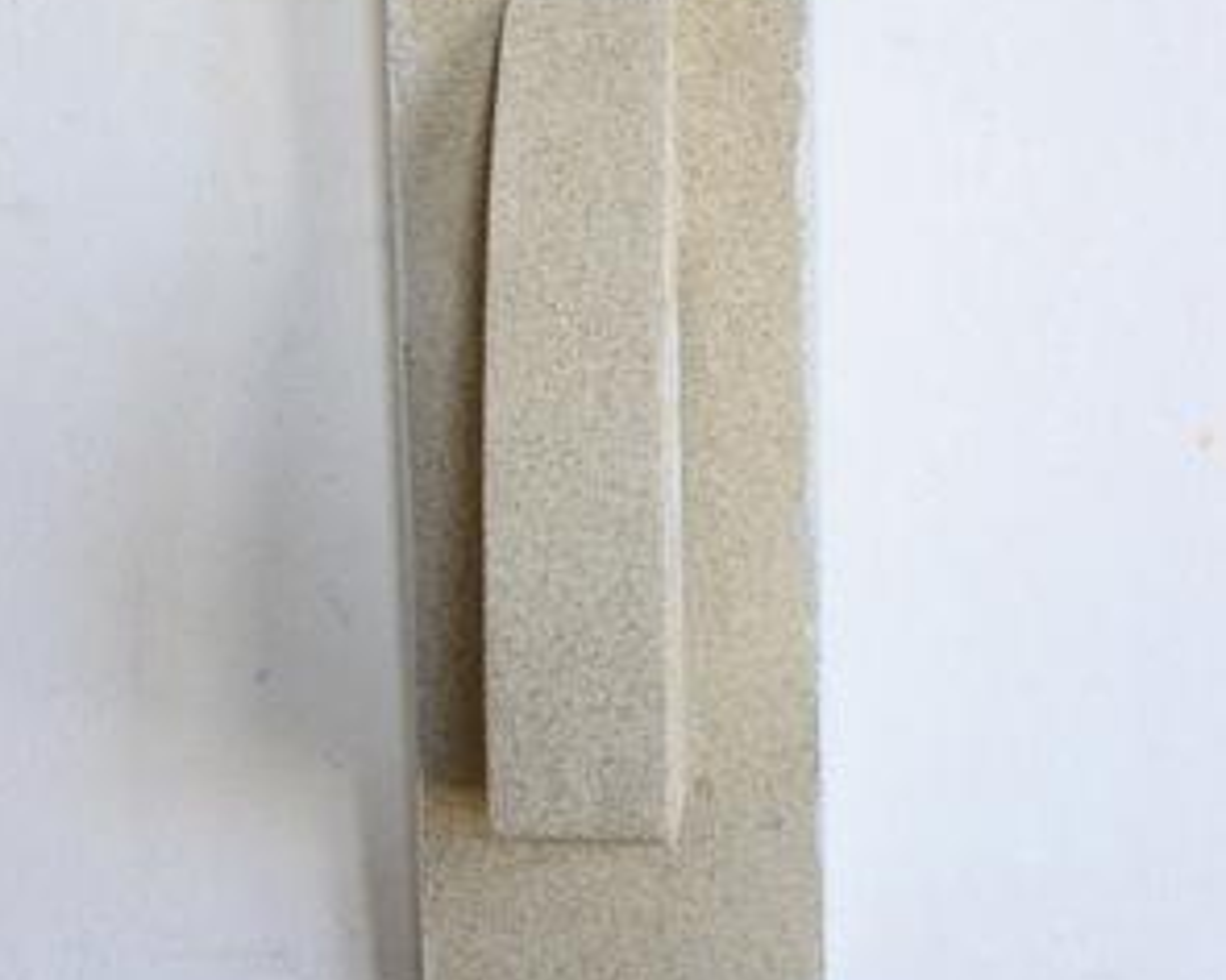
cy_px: 303
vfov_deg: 33.1
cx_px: 607
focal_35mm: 45
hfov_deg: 41.2
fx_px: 1633
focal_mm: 6
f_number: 3.5
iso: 400
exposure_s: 1/60
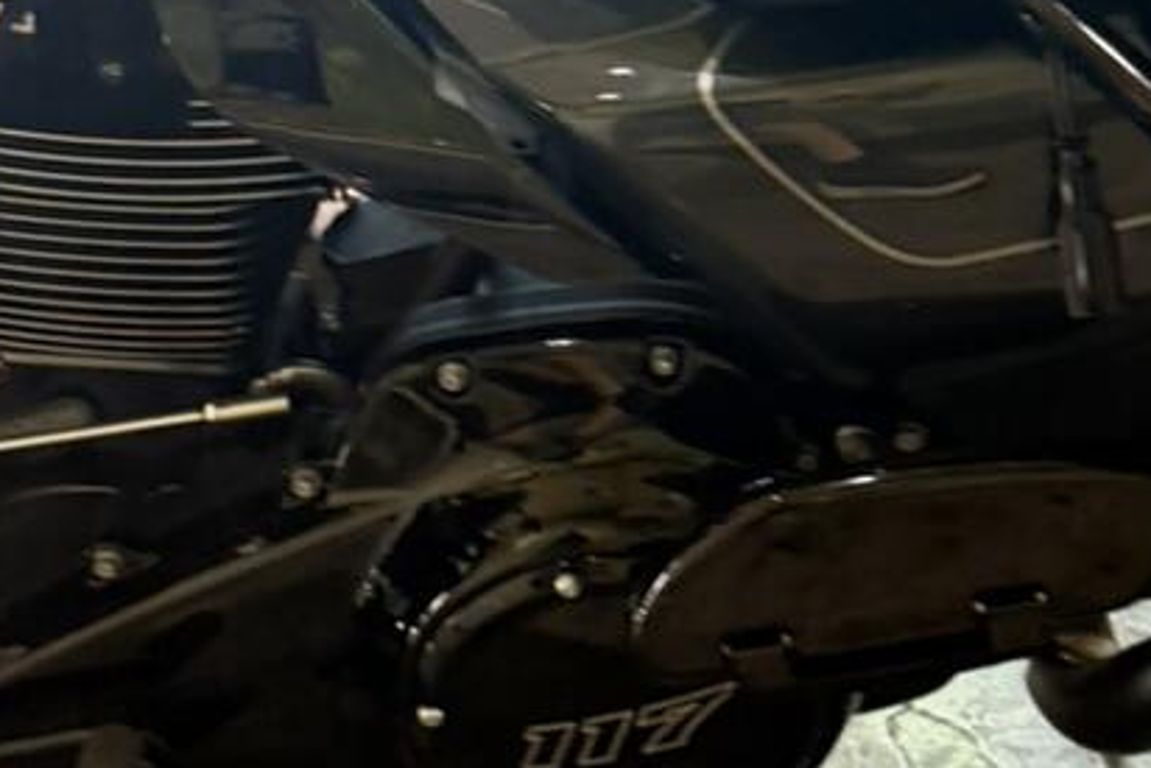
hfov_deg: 32.1
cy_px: 279
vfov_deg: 21.9
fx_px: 1983
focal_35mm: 62
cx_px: 774
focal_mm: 6.76
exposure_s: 1/60
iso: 500
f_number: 1.78
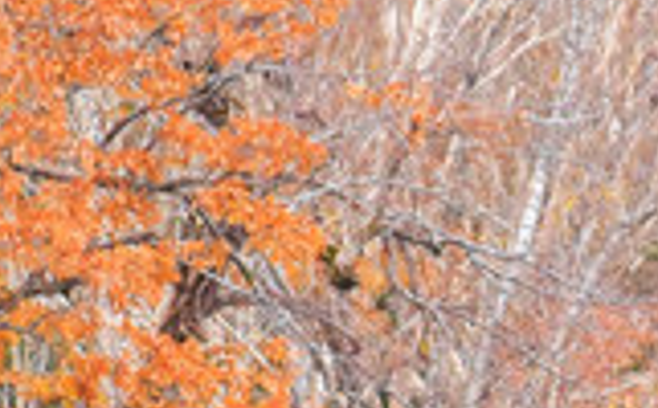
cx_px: 703
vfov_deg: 0.8
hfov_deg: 1.3
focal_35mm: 1623
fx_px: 29054
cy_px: 771
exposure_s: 1/250
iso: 3200
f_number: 10
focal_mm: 250
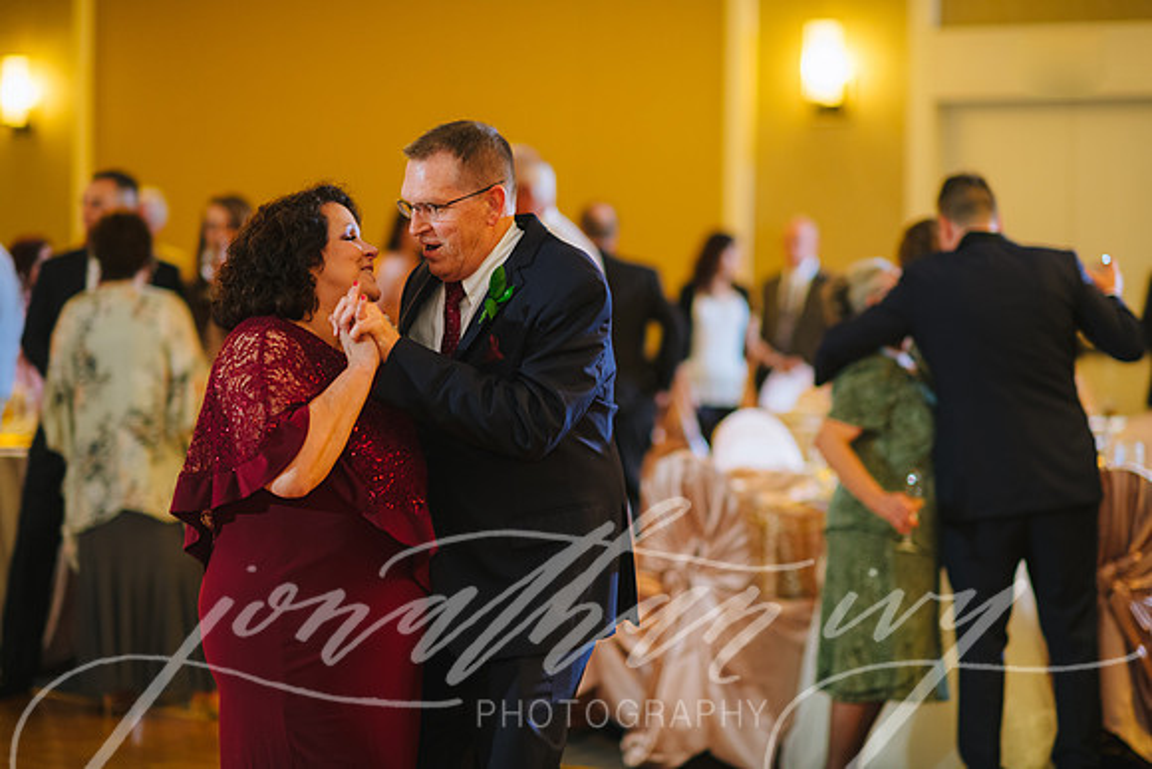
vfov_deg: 16.1
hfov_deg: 23.9
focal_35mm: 85
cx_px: 576
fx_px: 2721
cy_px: 384
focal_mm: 85
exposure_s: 1/100
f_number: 2
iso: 640
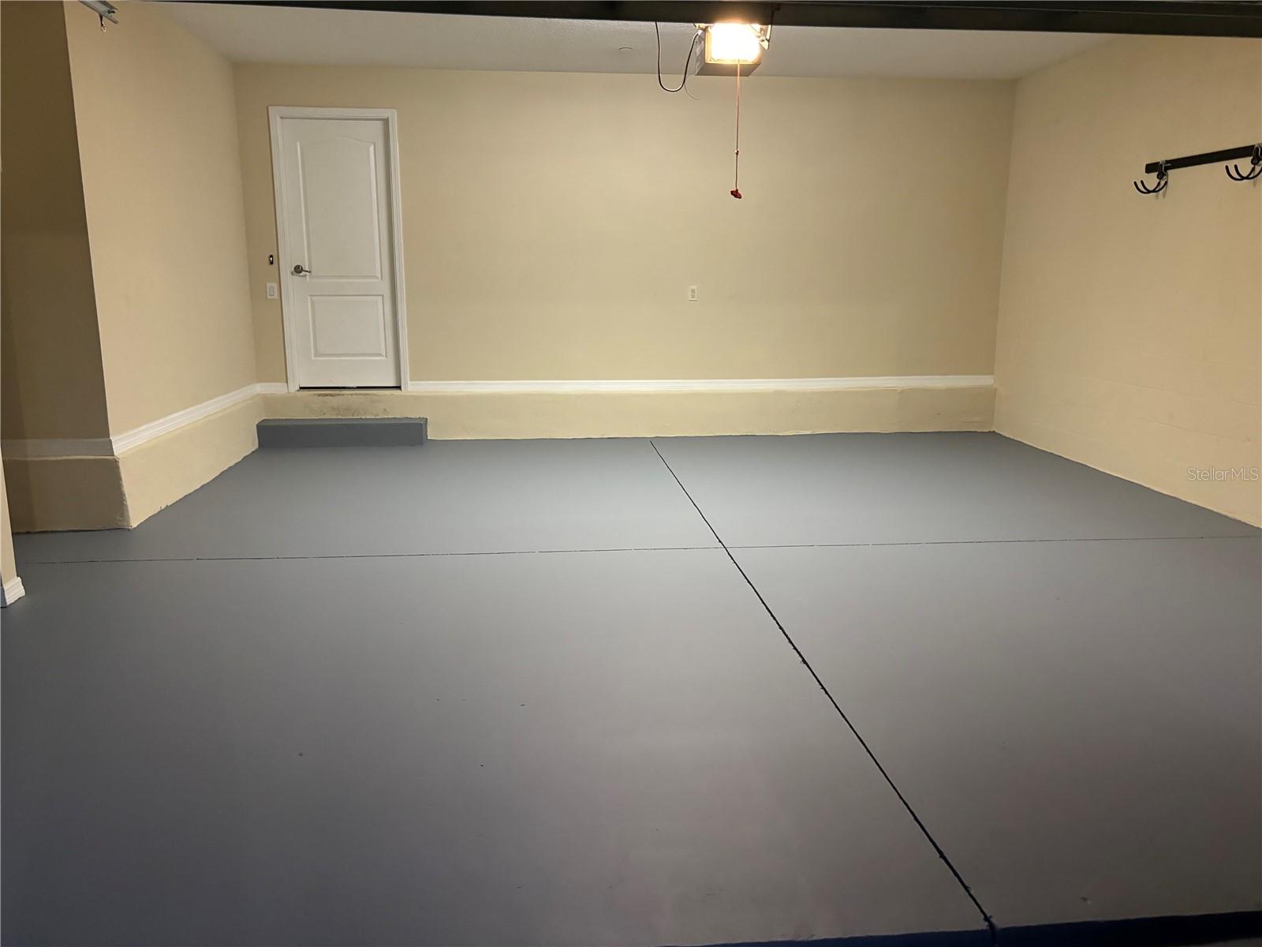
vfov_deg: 53.1
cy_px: 474
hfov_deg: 67.3
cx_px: 631
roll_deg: -0.4
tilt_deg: -10.1
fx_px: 948
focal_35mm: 26
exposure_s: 1/40
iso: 400
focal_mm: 5.96
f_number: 1.6
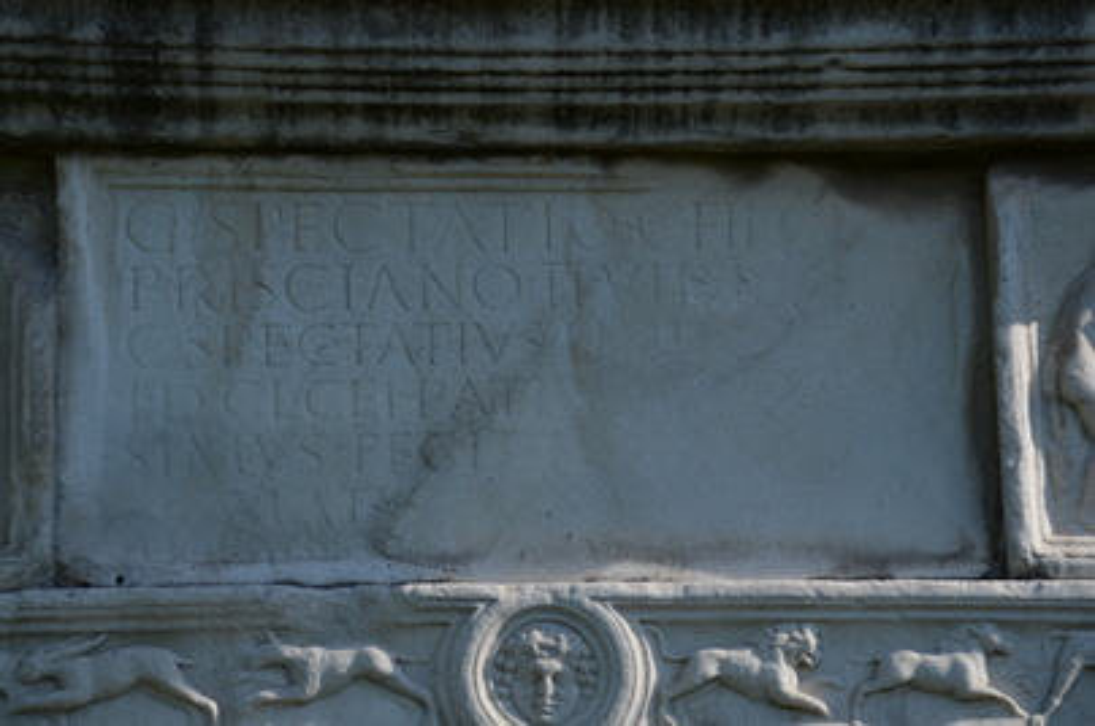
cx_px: 548
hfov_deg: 23.4
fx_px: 2642
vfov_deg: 15.7
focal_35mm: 87
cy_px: 363
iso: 320
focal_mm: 58
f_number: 8
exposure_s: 1/1000
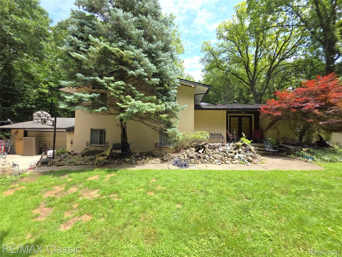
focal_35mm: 13
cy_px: 128
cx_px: 171
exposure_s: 1/1173
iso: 40
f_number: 1.9
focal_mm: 2.2
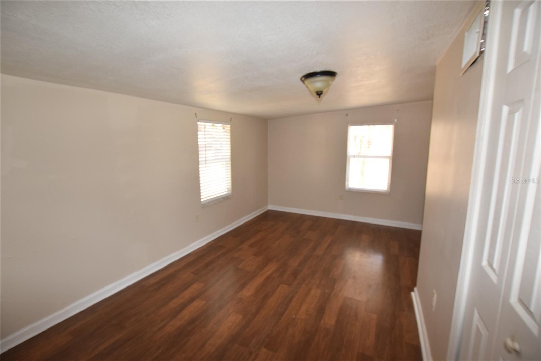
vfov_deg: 77.3
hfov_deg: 100.4
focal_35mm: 15
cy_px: 180
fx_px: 225
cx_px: 270
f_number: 5
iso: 800
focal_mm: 10
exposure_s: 1/100
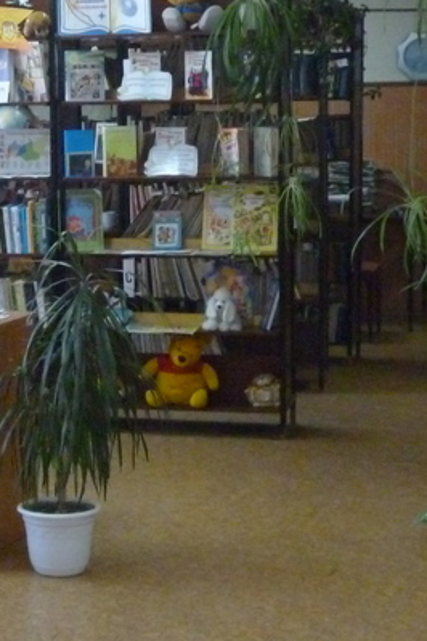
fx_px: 1708
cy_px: 194
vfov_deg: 21.1
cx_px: -32
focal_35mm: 96
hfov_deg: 14.0
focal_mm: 6.4
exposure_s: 1/60
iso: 640
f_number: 3.5
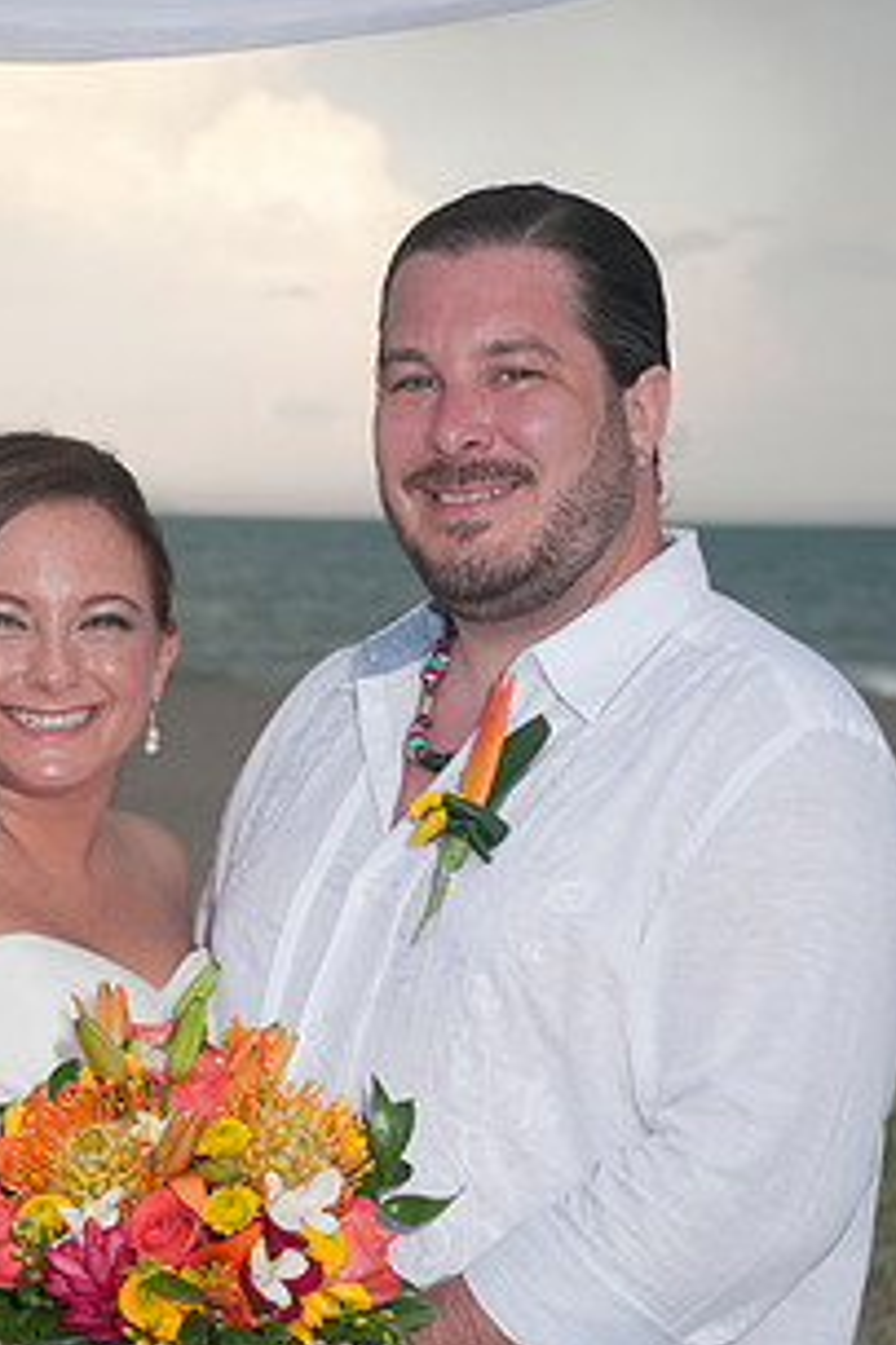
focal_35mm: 137
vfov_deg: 14.9
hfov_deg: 10.0
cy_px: 913
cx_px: 355
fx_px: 5120
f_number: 5.6
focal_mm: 62
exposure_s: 1/200
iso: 400
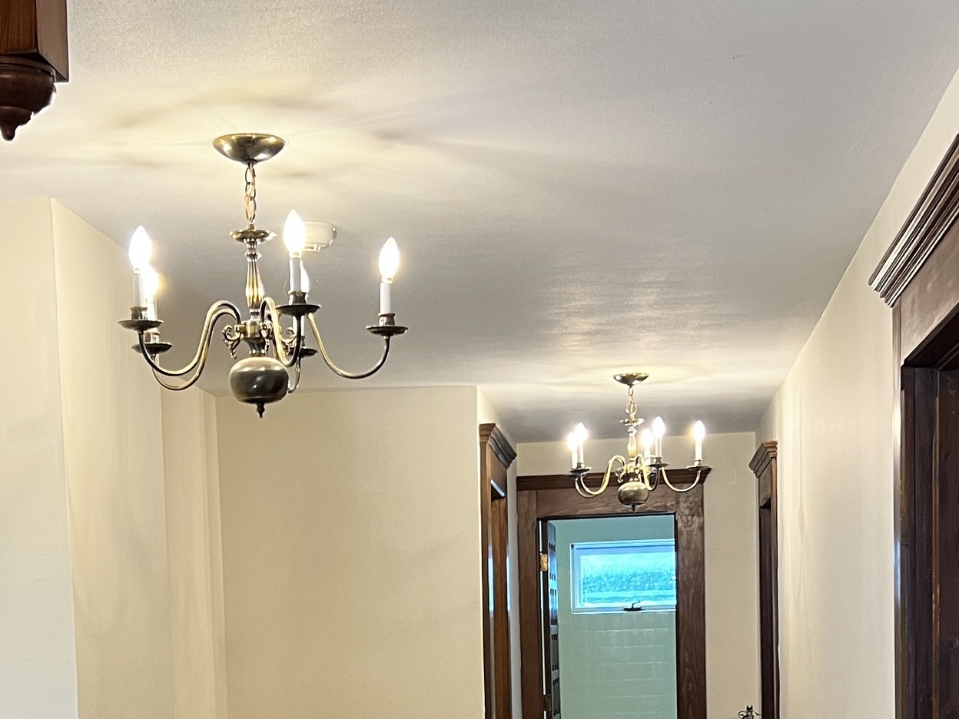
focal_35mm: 64
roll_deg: +2.1
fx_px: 1773
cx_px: 417
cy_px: 742
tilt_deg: -3.9
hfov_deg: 30.2
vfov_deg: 22.0
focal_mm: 5.7
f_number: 1.5
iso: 100
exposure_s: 1/60
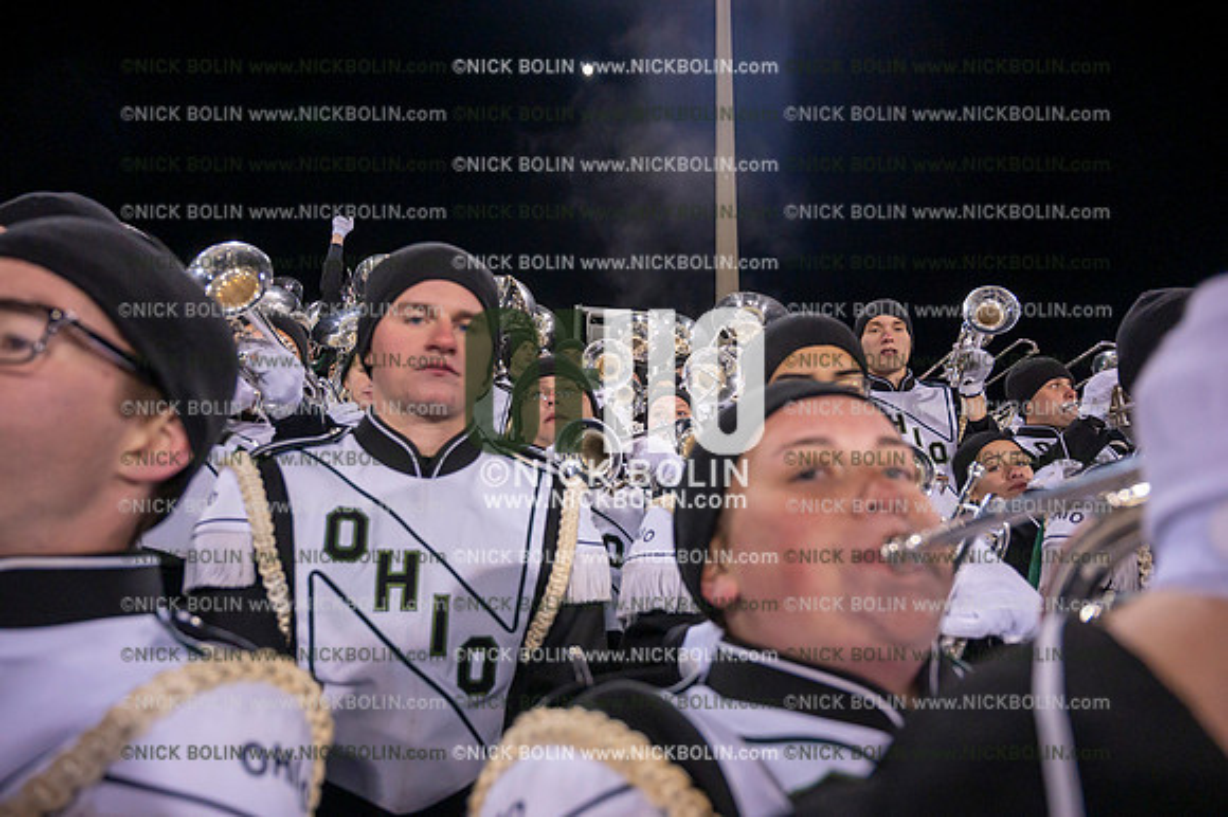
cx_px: 614
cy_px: 408
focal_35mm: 24
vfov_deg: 53.1
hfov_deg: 73.8
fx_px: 818
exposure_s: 1/640
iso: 3200
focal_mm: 24
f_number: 4
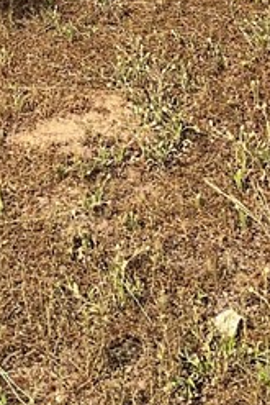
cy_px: -362
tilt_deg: -8.9
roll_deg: +4.7
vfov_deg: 14.2
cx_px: 67
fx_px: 1404
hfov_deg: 11.0
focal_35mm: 125
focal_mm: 3
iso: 16
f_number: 1.8
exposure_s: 1/1490
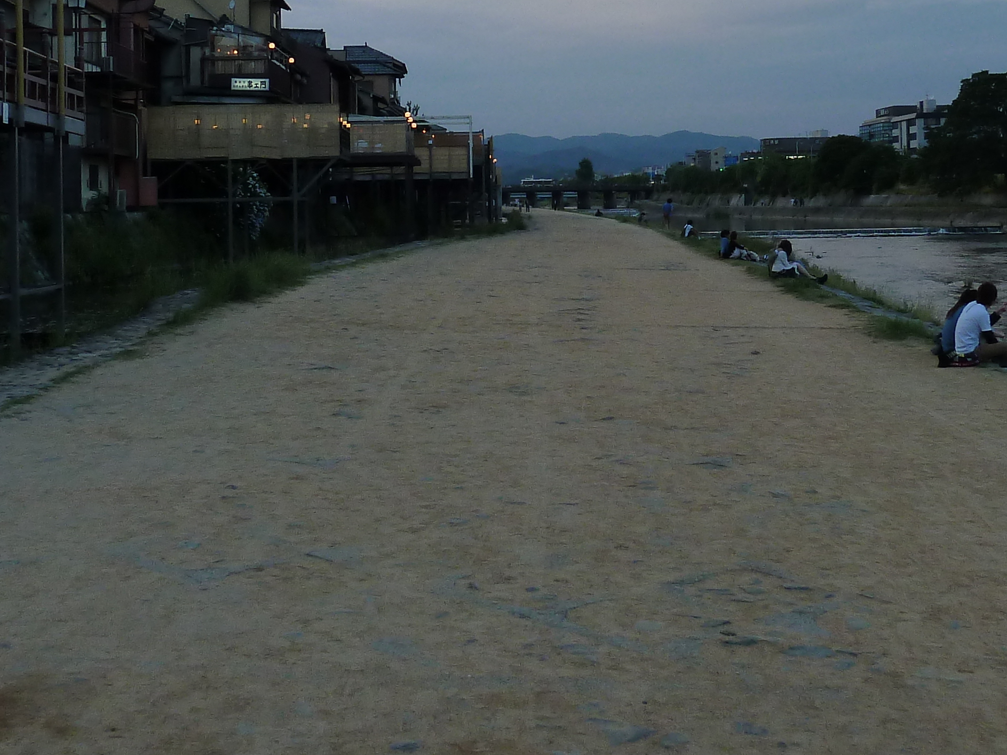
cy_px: 154
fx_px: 1542
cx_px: 557
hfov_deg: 36.1
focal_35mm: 53
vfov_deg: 27.0
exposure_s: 1/125
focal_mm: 4.1
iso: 125
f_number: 4
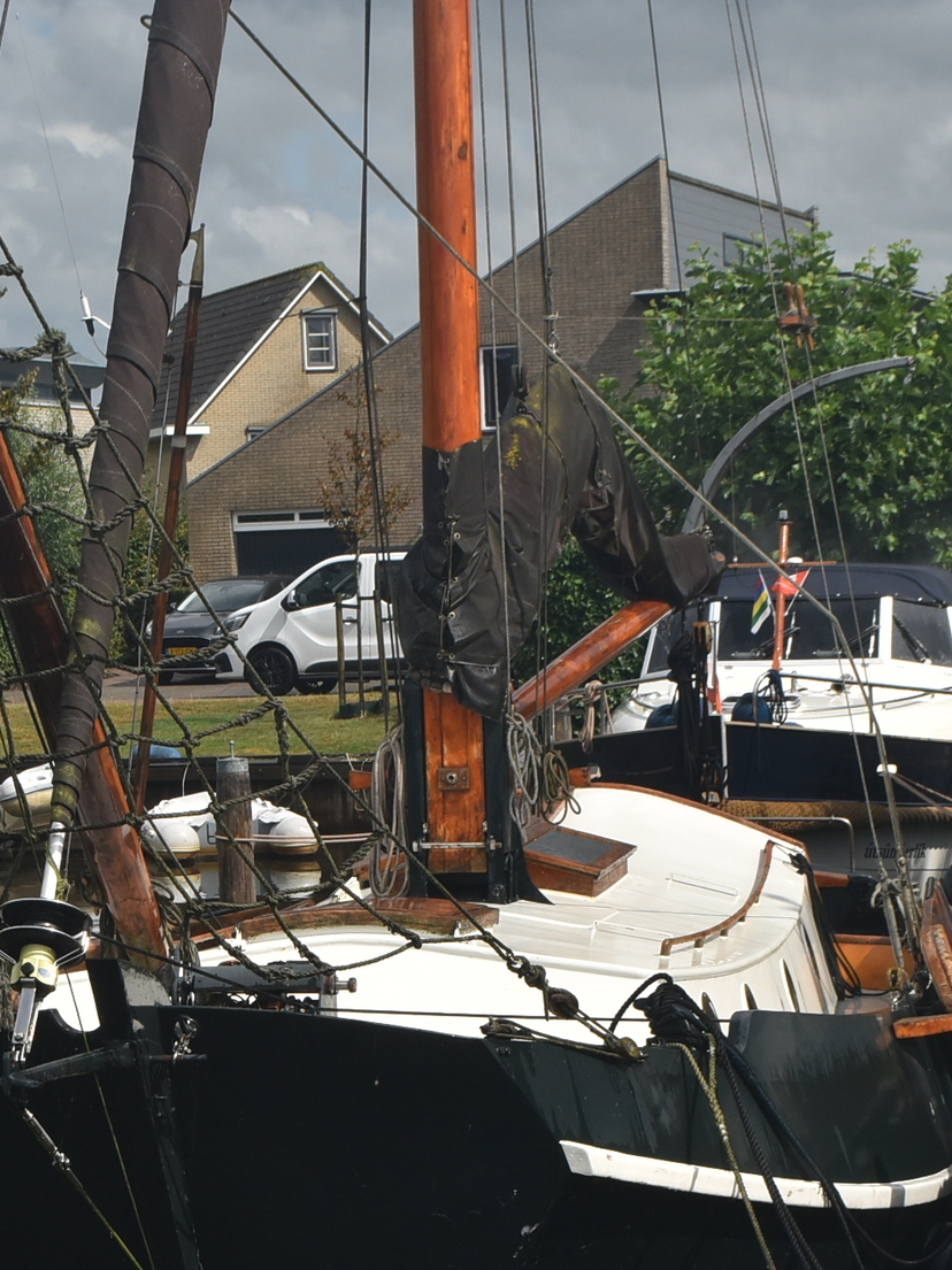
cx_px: 247
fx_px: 3596
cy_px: 798
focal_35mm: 98
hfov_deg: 15.0
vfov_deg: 20.0
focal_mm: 30
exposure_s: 1/400
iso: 200
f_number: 10
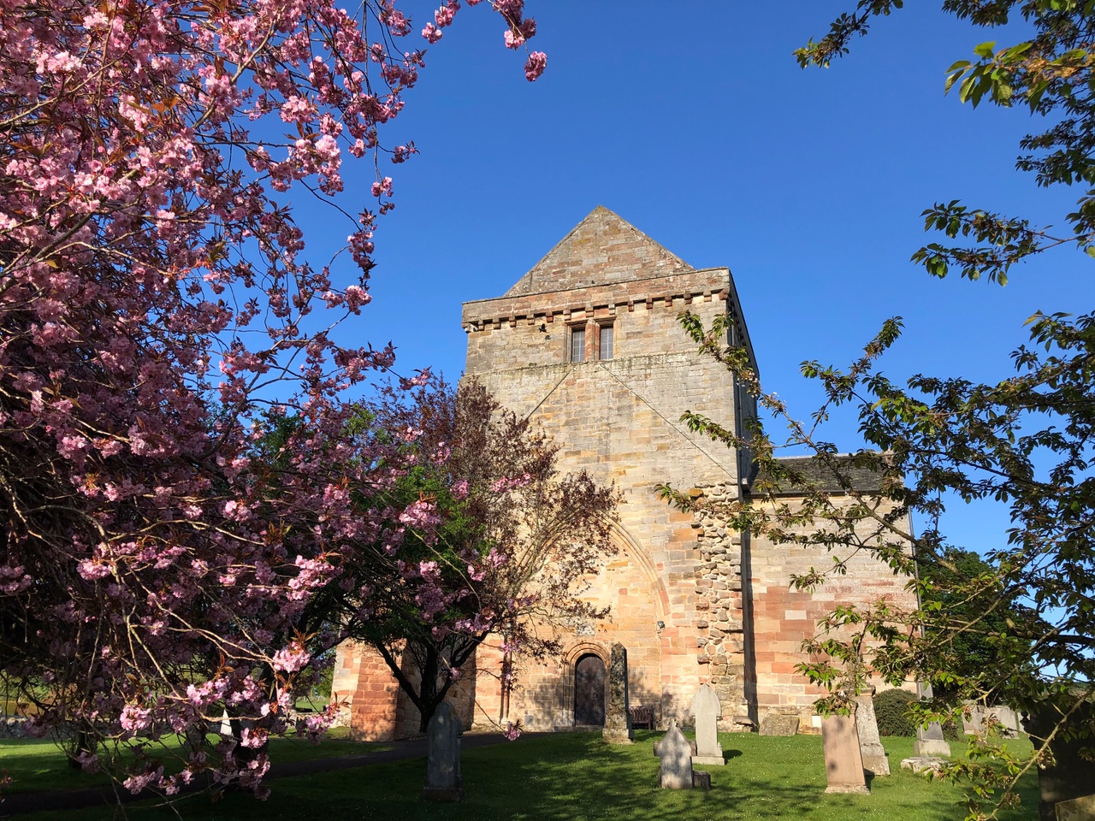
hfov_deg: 63.4
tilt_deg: +21.6
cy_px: 410
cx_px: 548
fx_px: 886
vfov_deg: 49.7
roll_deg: -1.9
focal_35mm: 28
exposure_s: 1/1091
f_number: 1.8
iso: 20
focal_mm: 3.99
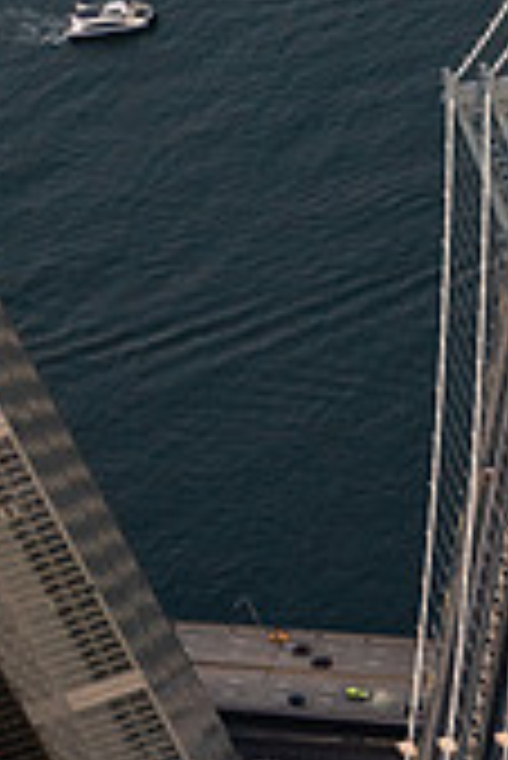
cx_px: 571
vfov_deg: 10.2
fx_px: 4224
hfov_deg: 6.8
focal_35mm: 200
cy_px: 139
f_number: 2.8
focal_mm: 75
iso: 8000
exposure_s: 1/800
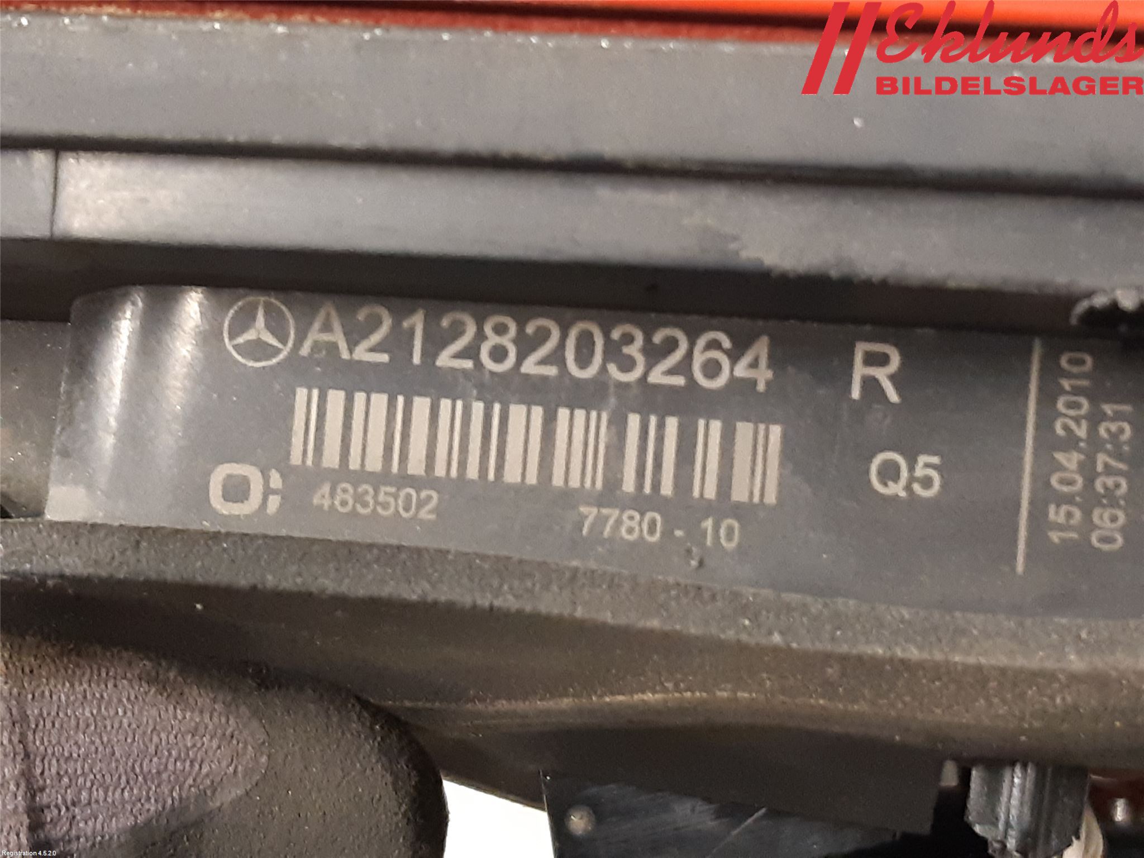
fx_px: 859
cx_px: 572
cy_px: 429
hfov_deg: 67.3
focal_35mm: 26
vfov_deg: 53.1
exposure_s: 1/25
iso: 320
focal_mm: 3.93
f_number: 1.7
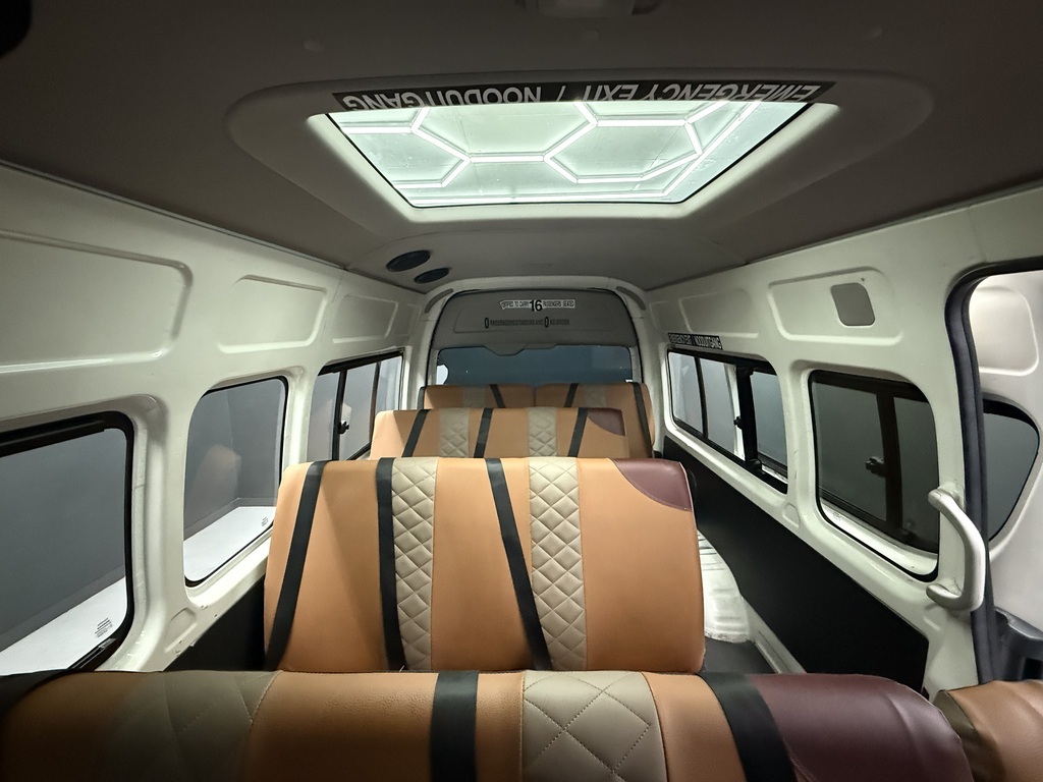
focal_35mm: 14
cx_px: 522
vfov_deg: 85.7
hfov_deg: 102.1
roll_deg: +1.1
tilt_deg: -7.5
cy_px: 391
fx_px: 422
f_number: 2.2
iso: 1250
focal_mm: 2.22
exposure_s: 1/33
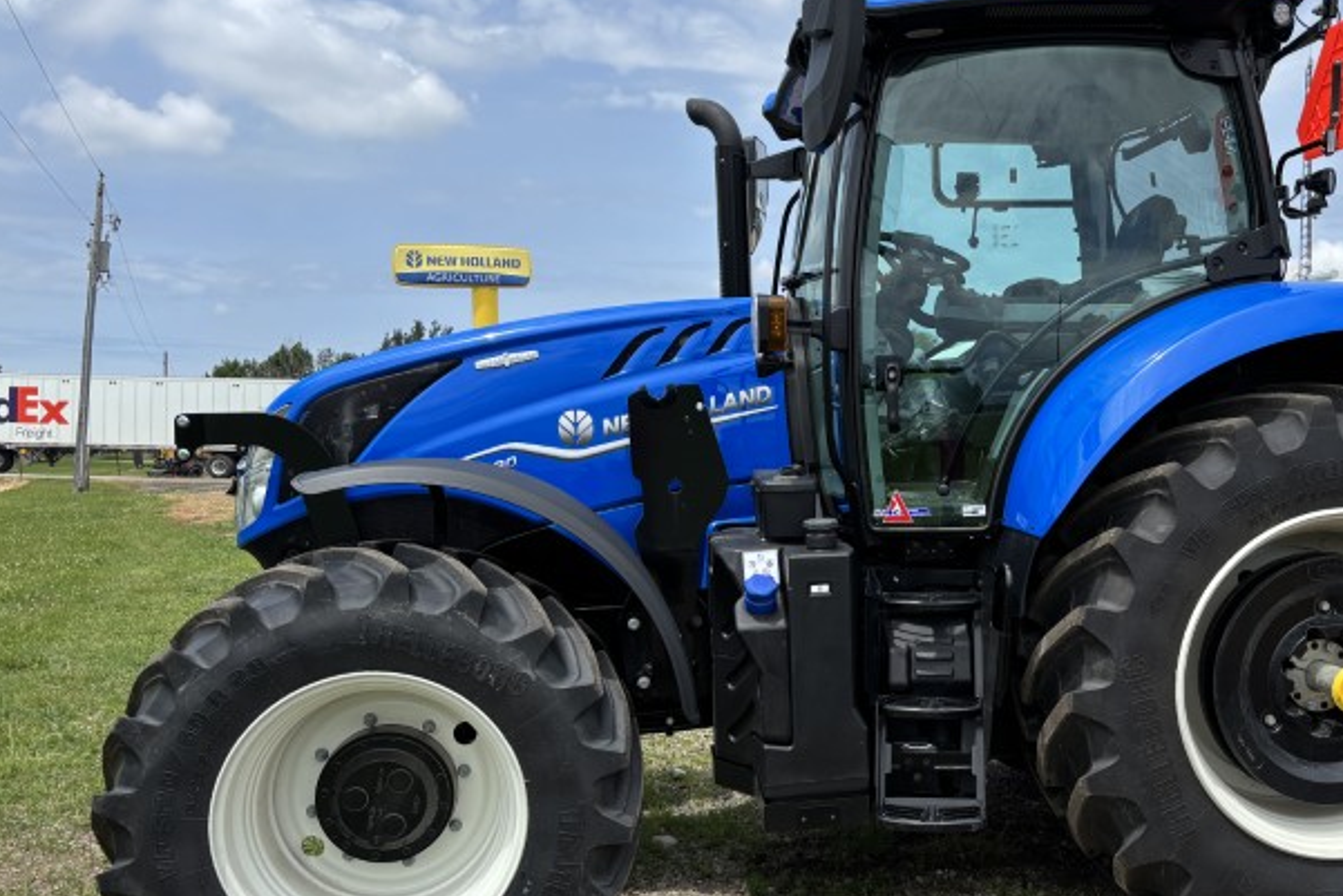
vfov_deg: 36.9
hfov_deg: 52.3
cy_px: 467
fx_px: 1343
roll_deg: +1.1
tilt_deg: -1.8
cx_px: 878
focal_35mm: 36
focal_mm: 5.96
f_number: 1.6
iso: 50
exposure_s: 1/3205
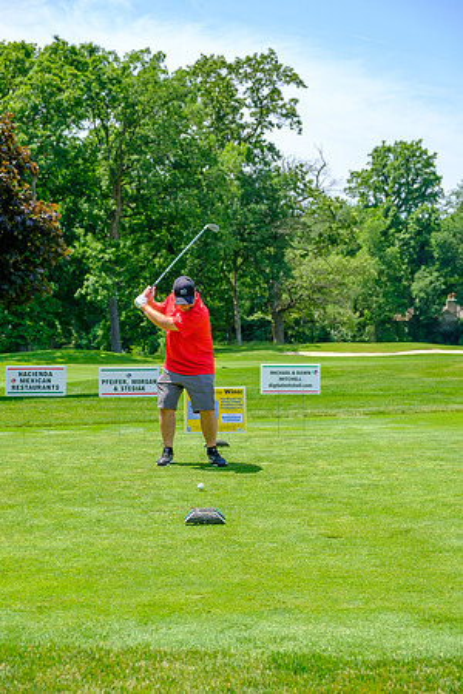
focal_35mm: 61
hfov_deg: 22.3
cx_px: 232
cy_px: 347
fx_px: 1177
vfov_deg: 32.9
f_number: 5
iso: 200
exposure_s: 1/500
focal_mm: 40.7
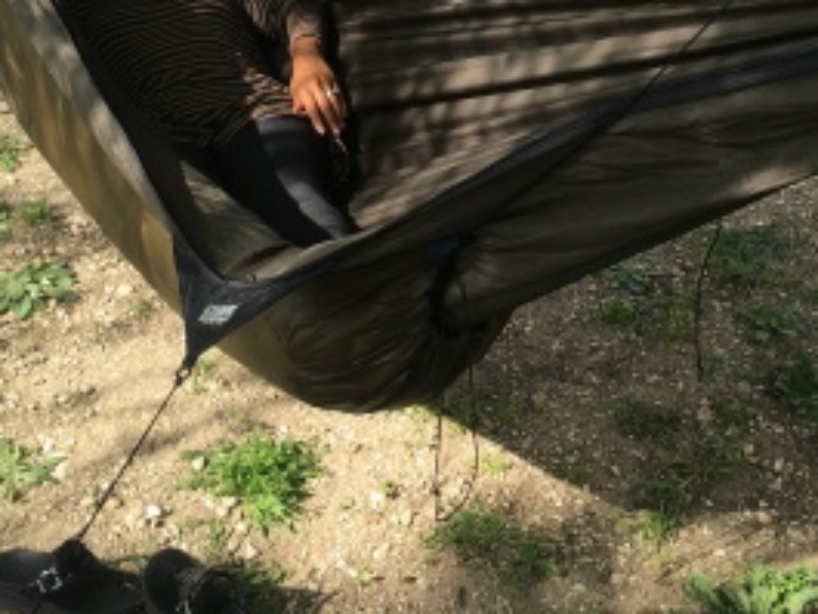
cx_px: 466
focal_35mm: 70
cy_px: -68
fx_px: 1655
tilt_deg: -23.2
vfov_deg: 20.1
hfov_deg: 27.7
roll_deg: +2.4
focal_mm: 4.15
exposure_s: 1/615
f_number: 2.2
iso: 25
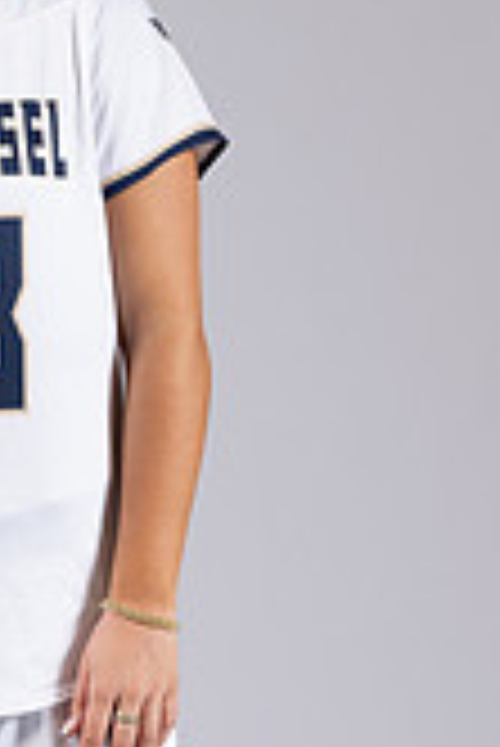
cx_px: -167
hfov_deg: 4.6
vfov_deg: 6.9
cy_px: 387
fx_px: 6195
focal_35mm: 298
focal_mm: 110
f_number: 6.3
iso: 250
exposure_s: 1/200
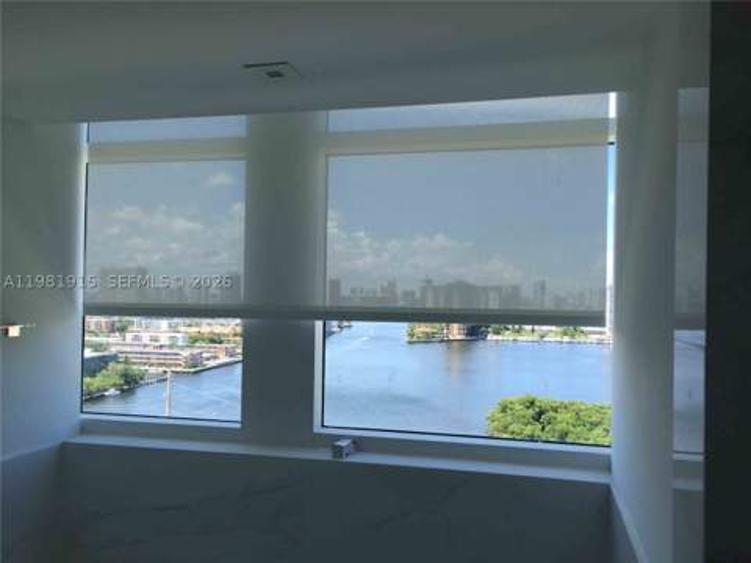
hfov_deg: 61.7
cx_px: 376
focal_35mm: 29
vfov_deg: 48.2
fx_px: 629
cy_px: 282
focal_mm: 4.15
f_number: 2.2
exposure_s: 1/565
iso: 32
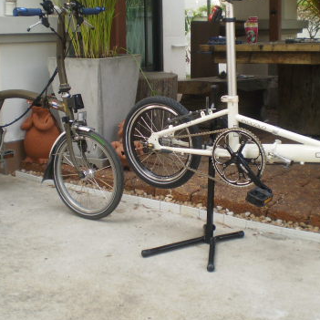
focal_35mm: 58
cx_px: 172
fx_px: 607
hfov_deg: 29.5
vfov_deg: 29.5
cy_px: 127
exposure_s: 1/160
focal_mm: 6.3
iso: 64
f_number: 3.1
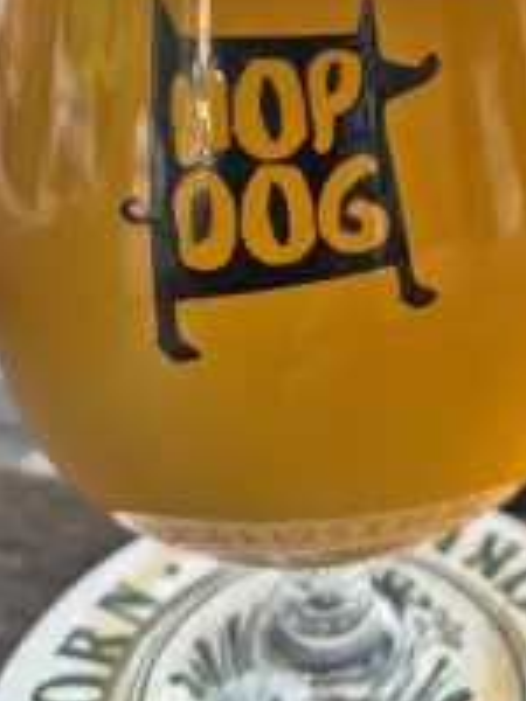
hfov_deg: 30.9
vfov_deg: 38.9
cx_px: 407
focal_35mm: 46
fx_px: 932
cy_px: 98
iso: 64
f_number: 1.8
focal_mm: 5.4
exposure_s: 1/180
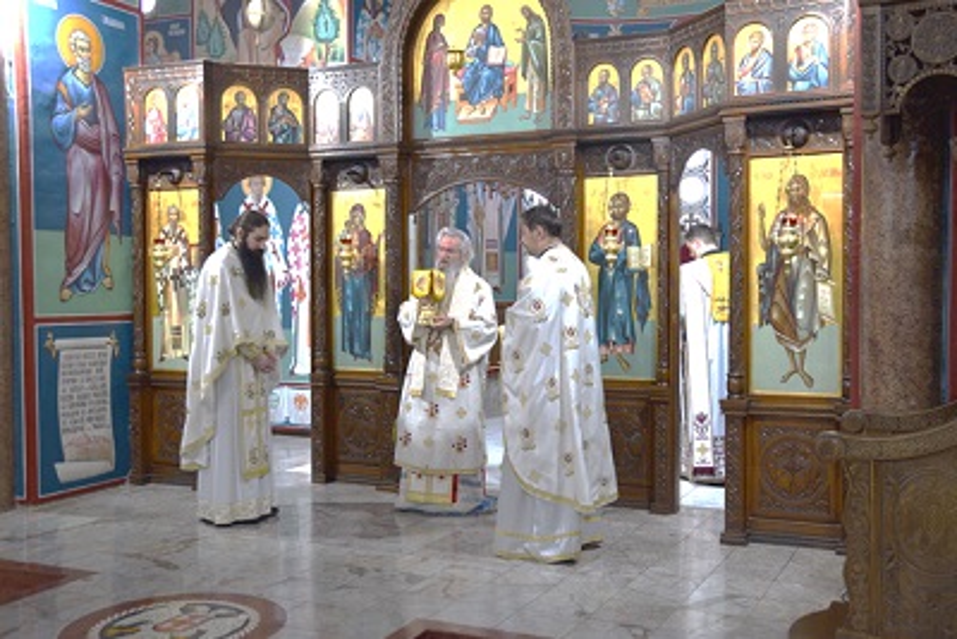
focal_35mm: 39
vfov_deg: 34.2
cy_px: 320
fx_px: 1037
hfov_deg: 49.5
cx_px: 478
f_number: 4
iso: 560
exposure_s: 1/60
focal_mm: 26
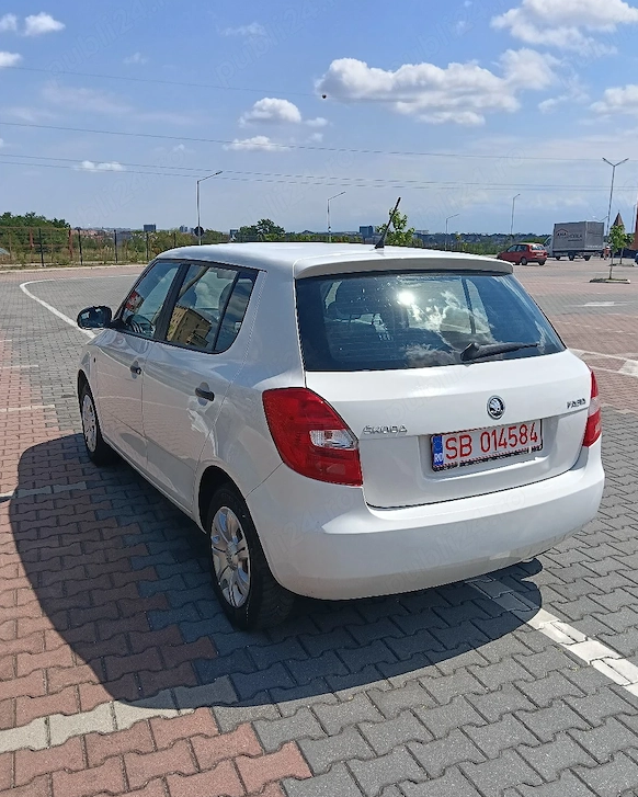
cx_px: 328
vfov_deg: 60.4
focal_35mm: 29
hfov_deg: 50.0
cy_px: 397
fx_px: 684
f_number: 1.8
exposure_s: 1/1000
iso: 64
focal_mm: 3.98
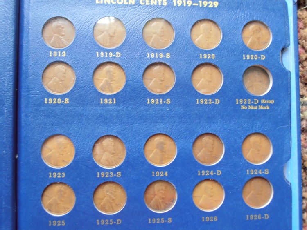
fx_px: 328
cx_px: 154
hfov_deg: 50.1
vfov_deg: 38.7
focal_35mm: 37
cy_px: 115
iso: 125
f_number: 3.9
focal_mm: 6.61
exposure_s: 1/5
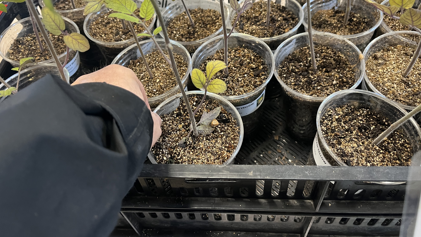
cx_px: 210
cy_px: 77
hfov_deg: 66.1
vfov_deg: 39.7
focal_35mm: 29
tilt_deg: -48.7
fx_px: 324
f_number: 1.6
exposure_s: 1/60
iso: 160
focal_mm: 5.1
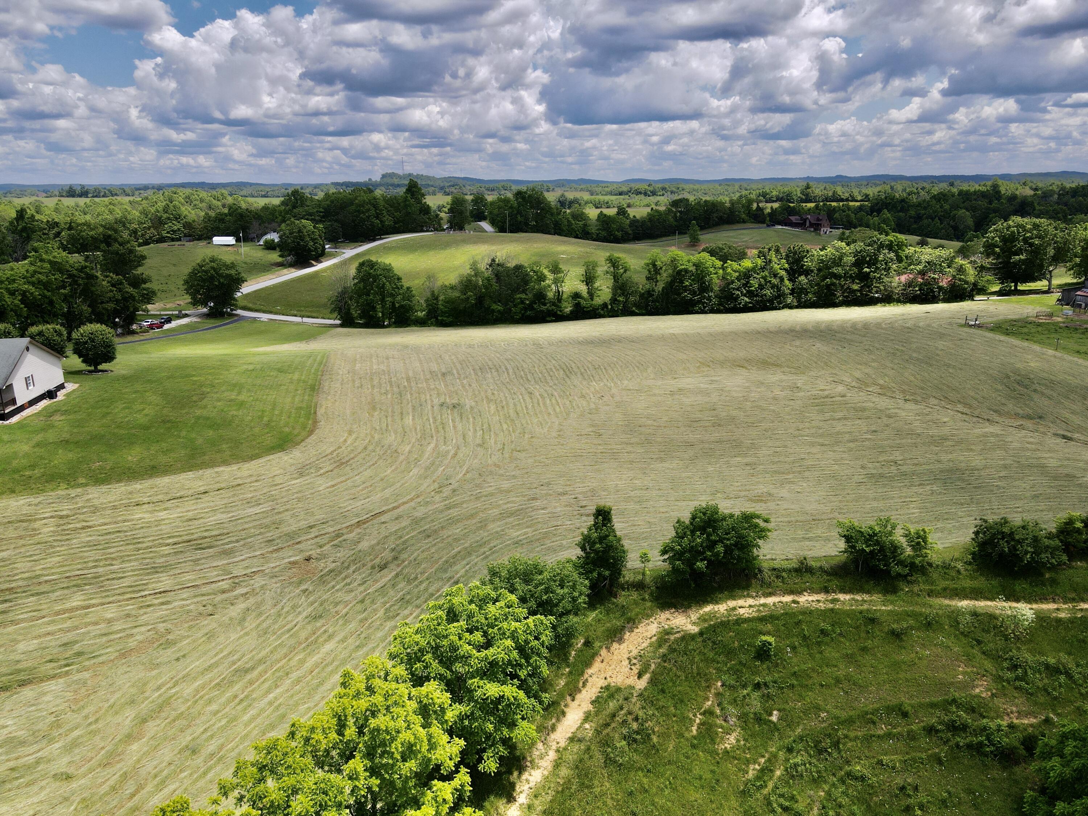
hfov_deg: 71.6
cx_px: 544
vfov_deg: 56.8
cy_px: 408
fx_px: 754
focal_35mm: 24
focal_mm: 4.5
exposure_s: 1/725
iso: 100
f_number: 2.8
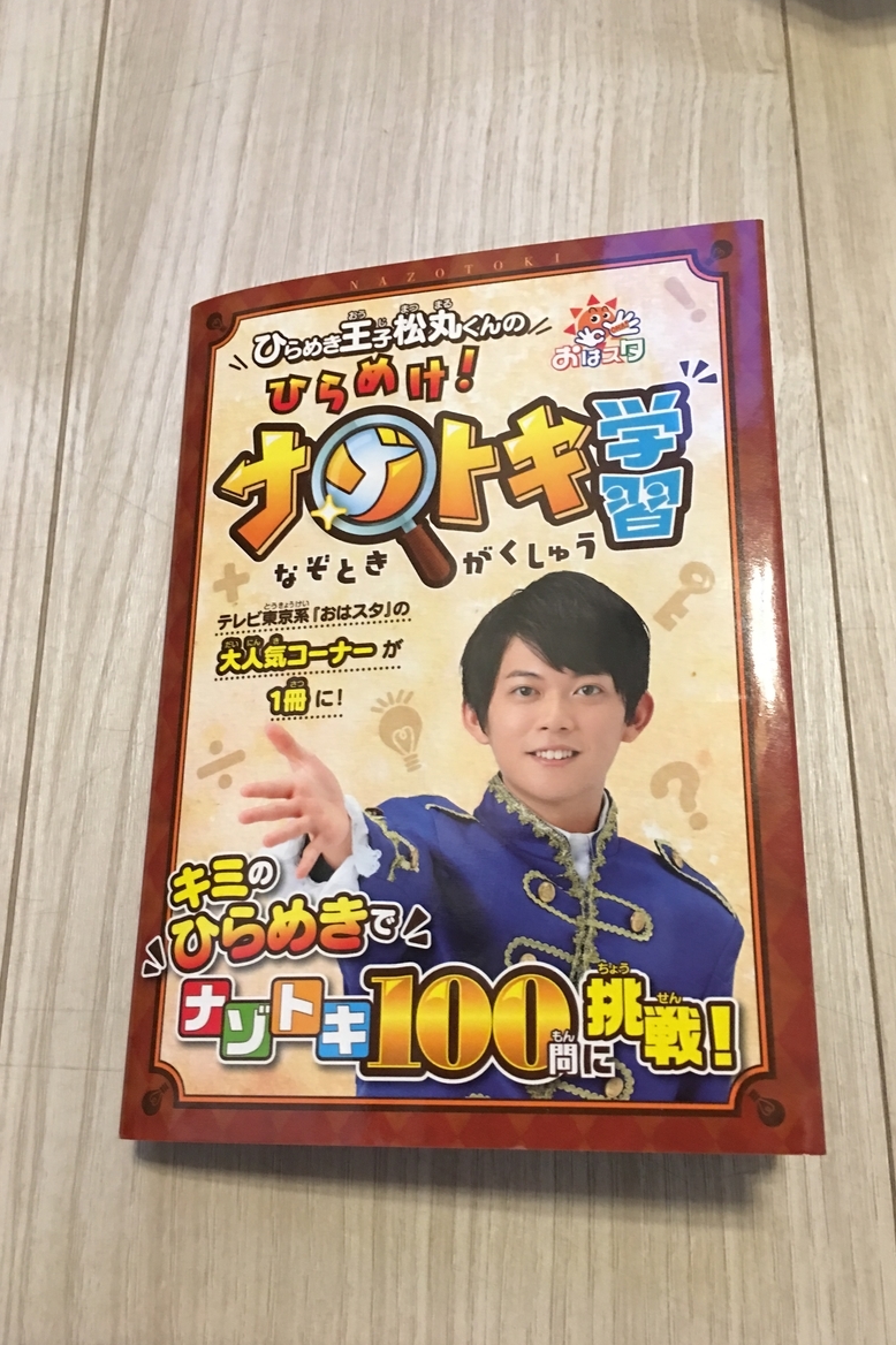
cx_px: 493
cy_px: 678
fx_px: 1158
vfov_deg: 60.3
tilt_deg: -72.6
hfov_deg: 42.3
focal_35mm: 31
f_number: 2.2
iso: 64
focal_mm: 4.15
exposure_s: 1/4
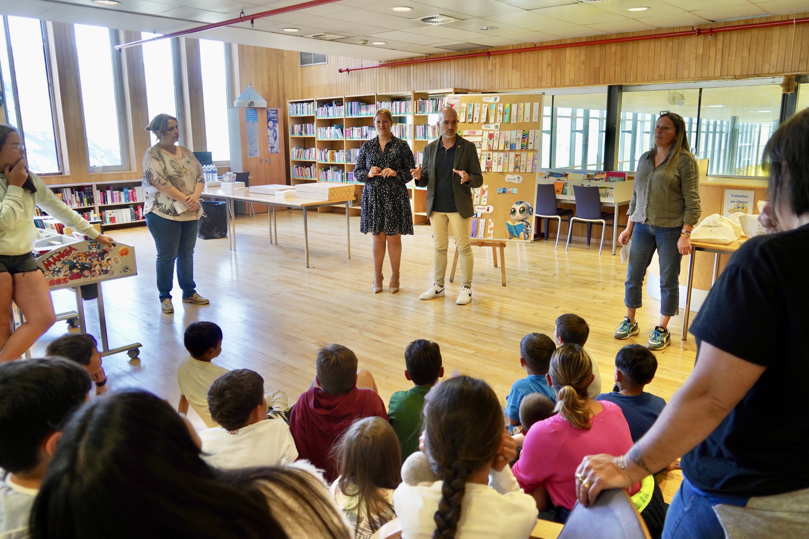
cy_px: 269
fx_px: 562
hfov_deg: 71.5
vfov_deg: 51.3
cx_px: 393
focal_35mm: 25
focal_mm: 24
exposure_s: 1/160
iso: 1250
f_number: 4
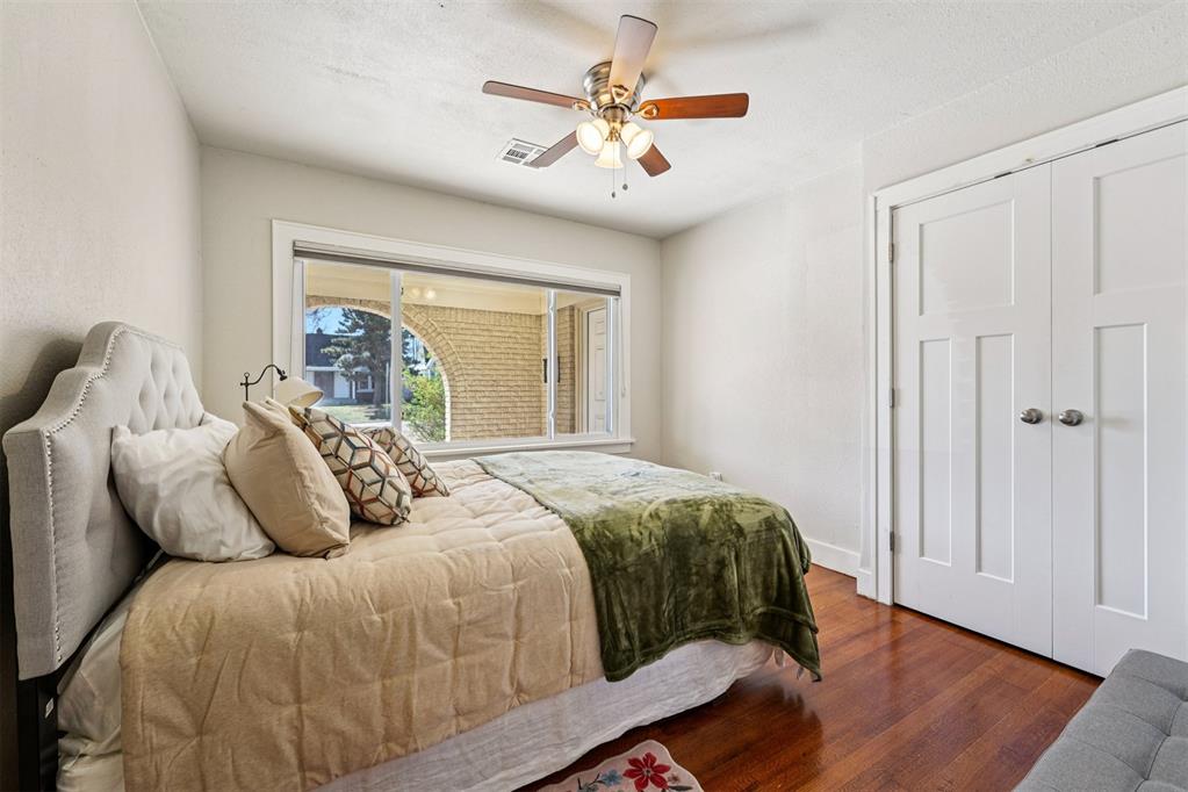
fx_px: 462
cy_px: 396
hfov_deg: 104.3
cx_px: 594
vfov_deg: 81.2
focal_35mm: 14
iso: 400
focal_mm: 14
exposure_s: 1/30
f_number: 8
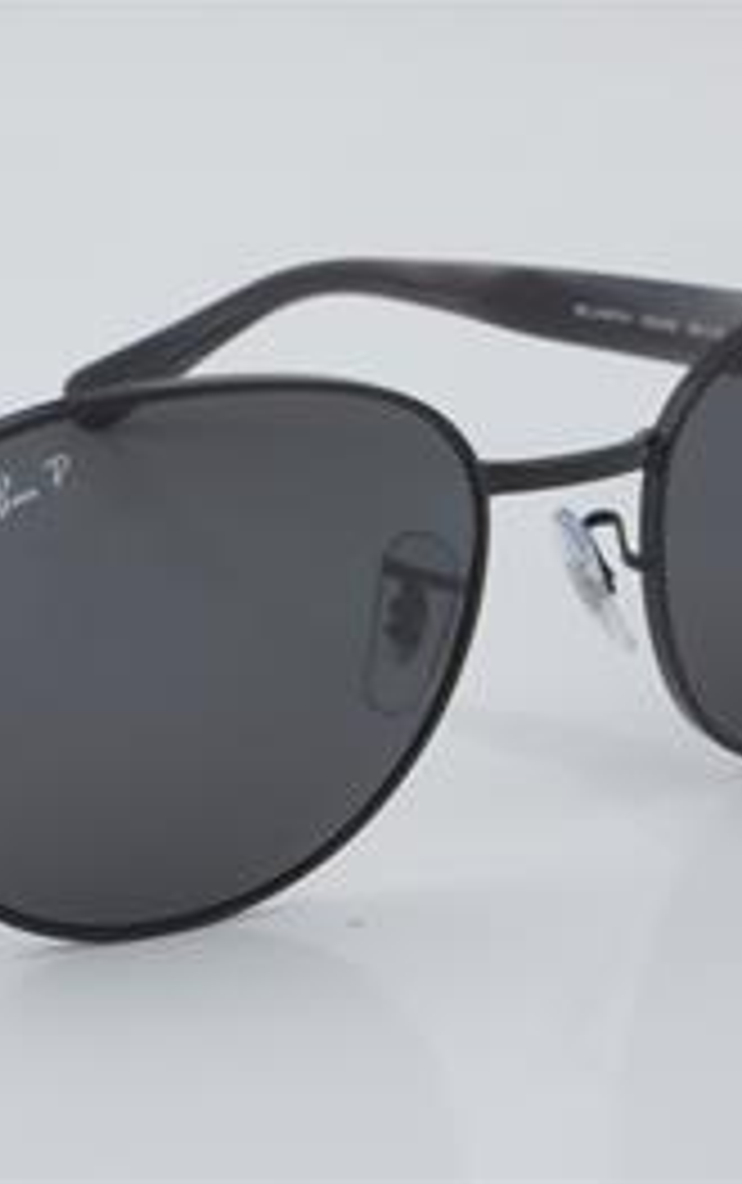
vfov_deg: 18.0
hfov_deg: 11.3
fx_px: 3743
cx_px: 166
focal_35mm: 116
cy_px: 590
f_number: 32
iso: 100
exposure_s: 1/3
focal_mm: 50
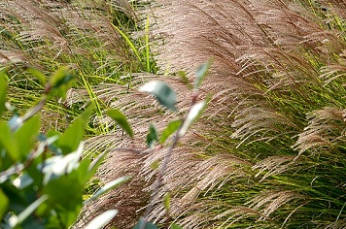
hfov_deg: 9.3
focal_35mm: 221
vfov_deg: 6.2
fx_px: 2120
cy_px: 81
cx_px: 218
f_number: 6.3
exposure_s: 1/320
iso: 100
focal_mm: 70
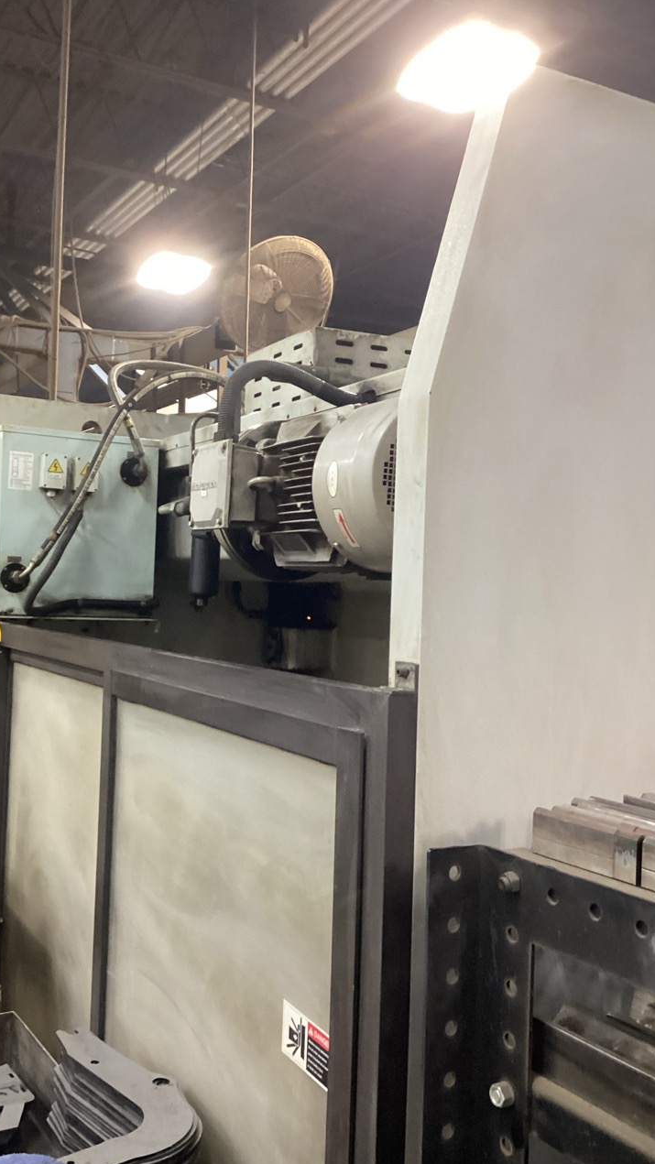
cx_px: 240
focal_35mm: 34
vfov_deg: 58.0
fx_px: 1050
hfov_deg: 34.4
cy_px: 582
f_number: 2.4
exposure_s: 1/40
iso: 250
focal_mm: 3.3
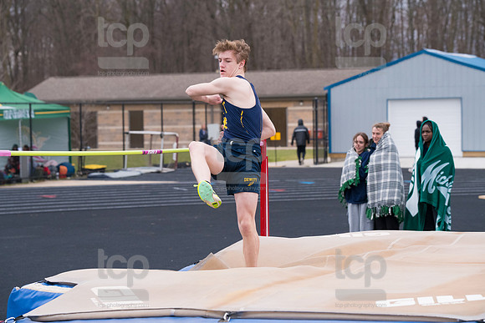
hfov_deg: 19.5
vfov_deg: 13.0
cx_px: 242
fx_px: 1415
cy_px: 162
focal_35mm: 105
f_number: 5
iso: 2000
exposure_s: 1/2000
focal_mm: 105
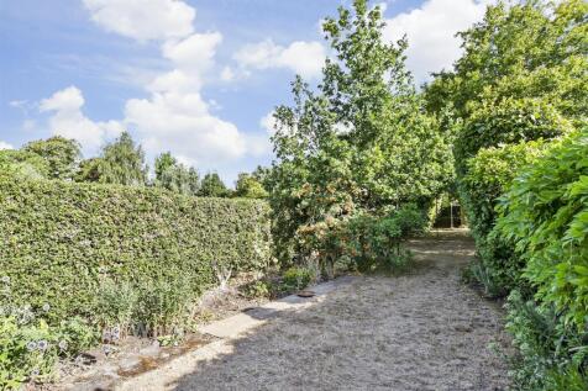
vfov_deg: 77.3
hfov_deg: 100.4
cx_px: 294
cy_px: 196
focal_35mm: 15
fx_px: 245
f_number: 8
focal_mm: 10
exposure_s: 1/125
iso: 160
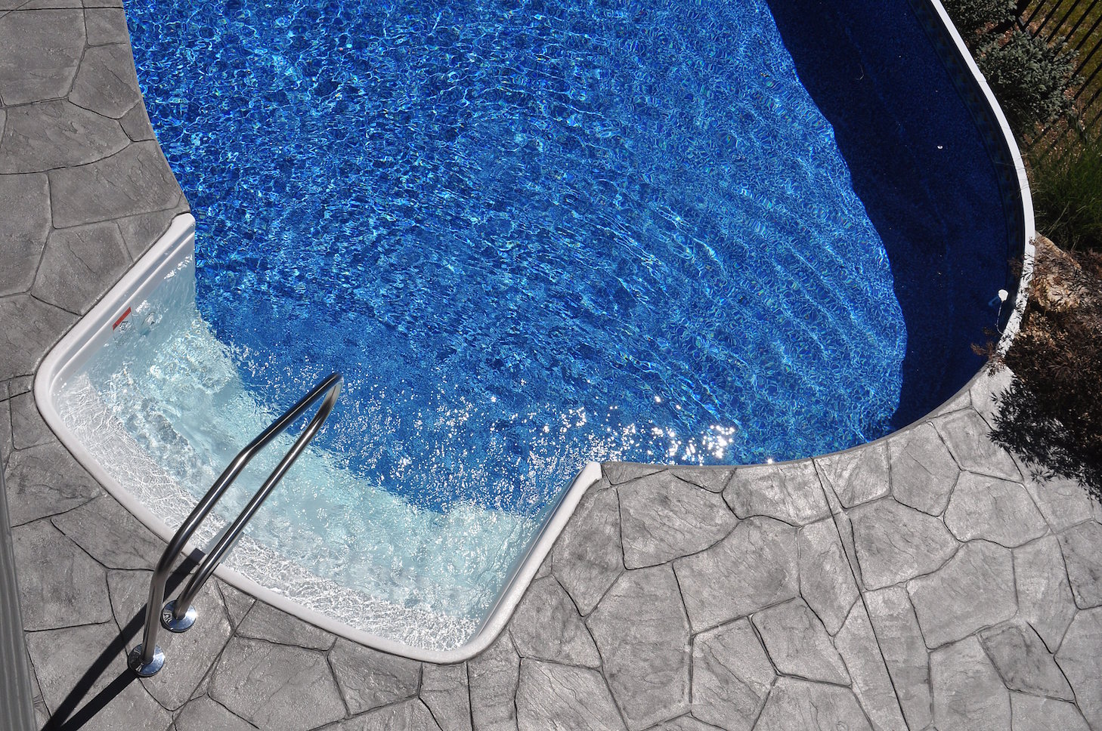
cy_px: 366
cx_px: 551
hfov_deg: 41.2
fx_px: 1467
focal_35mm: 48
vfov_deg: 28.0
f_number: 14
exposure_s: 1/800
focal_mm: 32
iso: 400
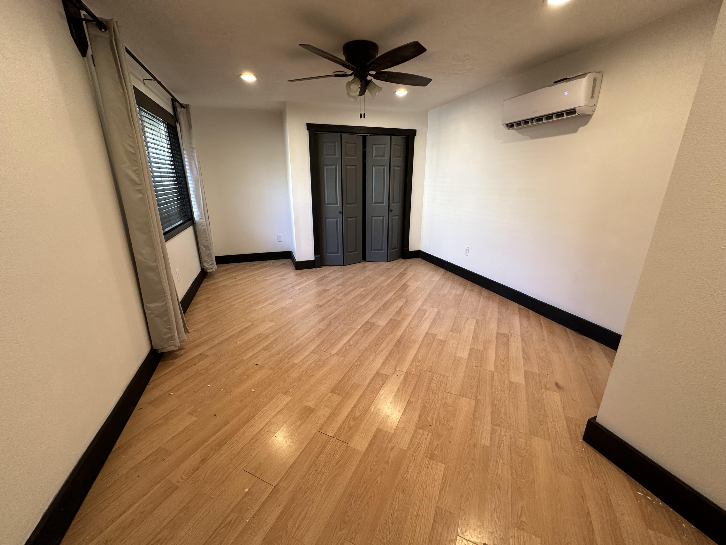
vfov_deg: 85.7
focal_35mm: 14
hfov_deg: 102.1
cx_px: 363
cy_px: 272
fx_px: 294
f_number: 2.2
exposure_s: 1/60
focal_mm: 2.22
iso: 160
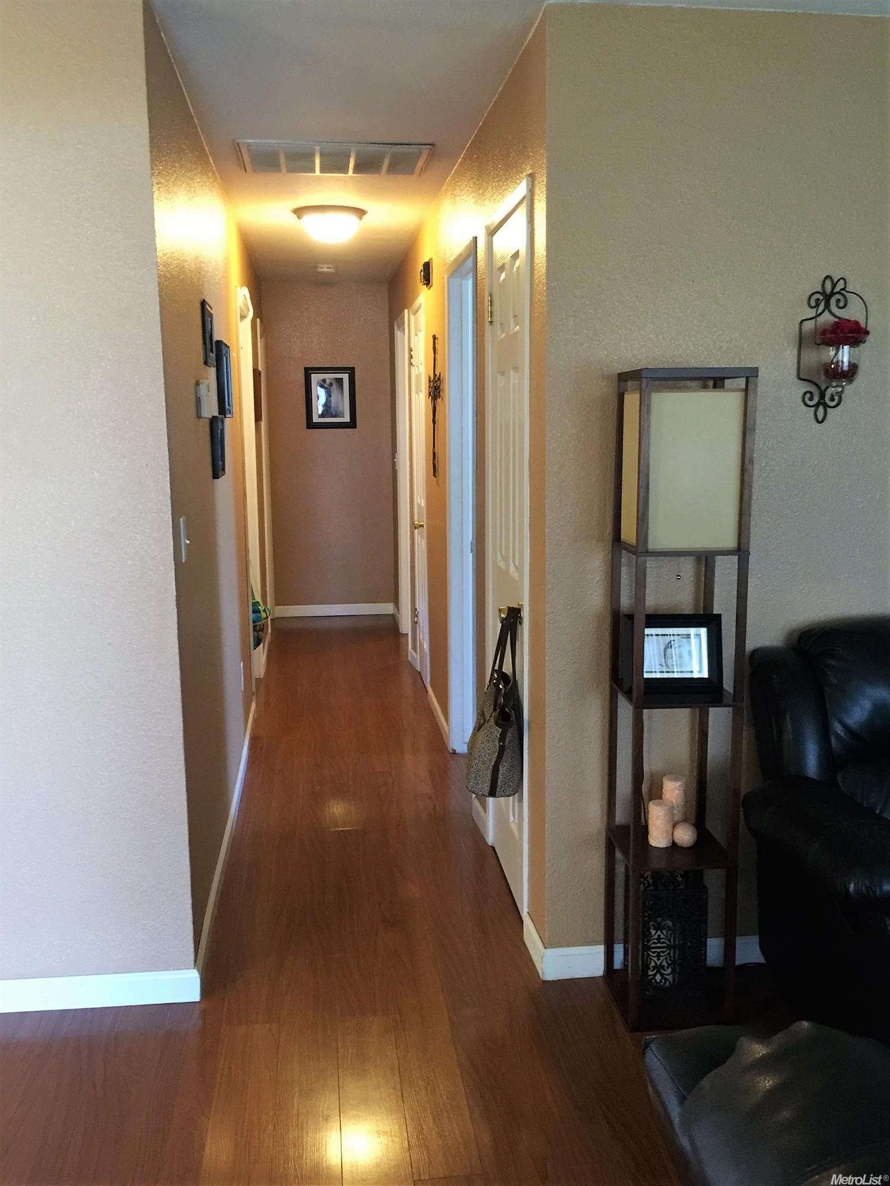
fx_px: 994
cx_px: 445
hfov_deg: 48.2
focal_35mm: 29
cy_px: 593
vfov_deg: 61.7
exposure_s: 1/15
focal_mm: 4.15
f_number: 2.2
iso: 125
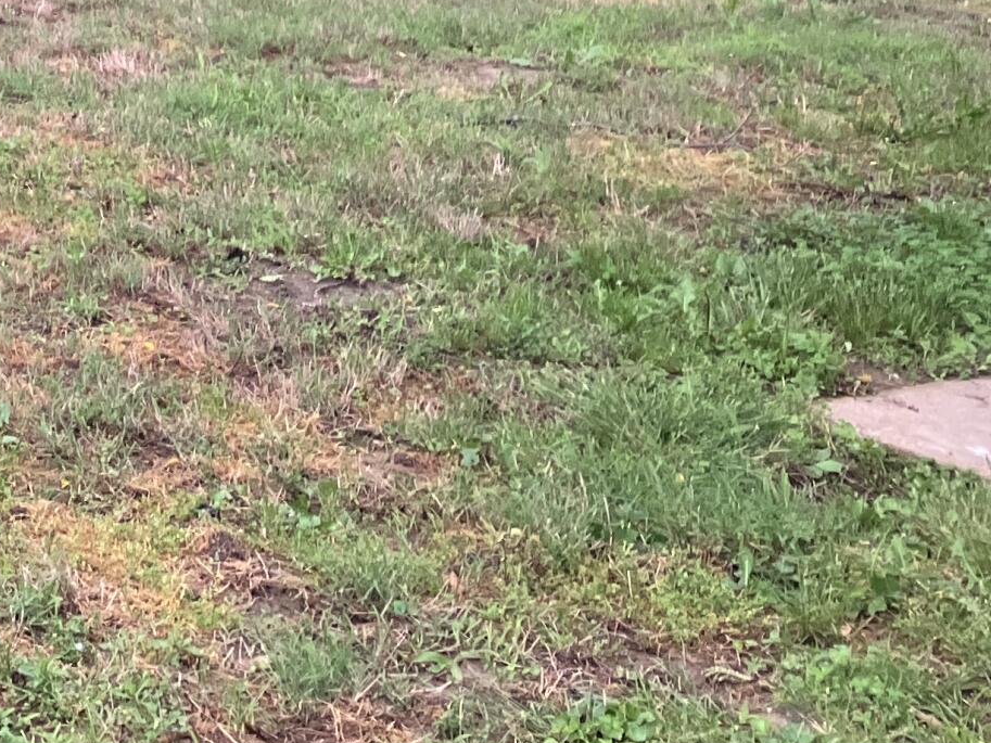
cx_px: -559
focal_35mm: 92
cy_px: -454
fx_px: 2634
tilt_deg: -2.1
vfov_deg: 14.7
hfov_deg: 18.5
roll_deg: -1.2
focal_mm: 3.99
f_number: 1.8
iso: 50
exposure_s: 1/121
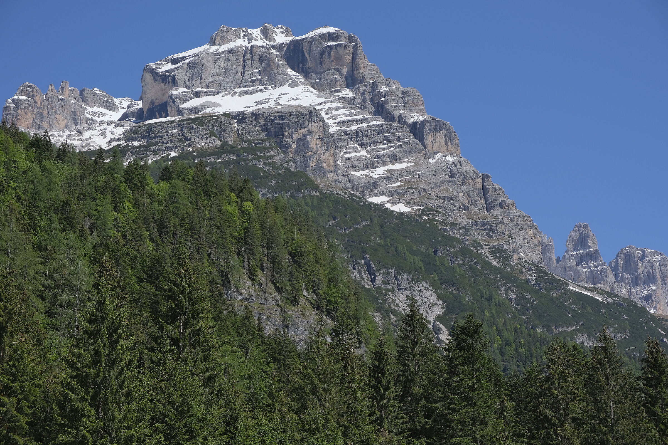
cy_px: 222
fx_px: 1540
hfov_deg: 24.5
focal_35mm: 83
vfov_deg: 16.5
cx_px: 334
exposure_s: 1/750
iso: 320
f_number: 8
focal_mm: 55
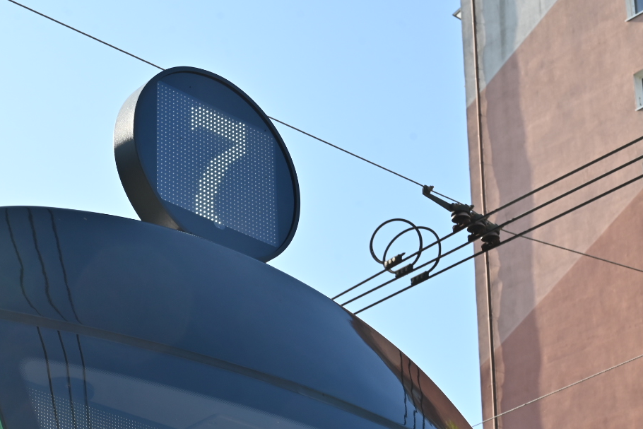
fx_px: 1590
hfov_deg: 22.8
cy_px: 366
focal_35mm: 89
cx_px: 247
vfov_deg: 15.2
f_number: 11
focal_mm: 50
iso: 100
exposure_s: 1/80
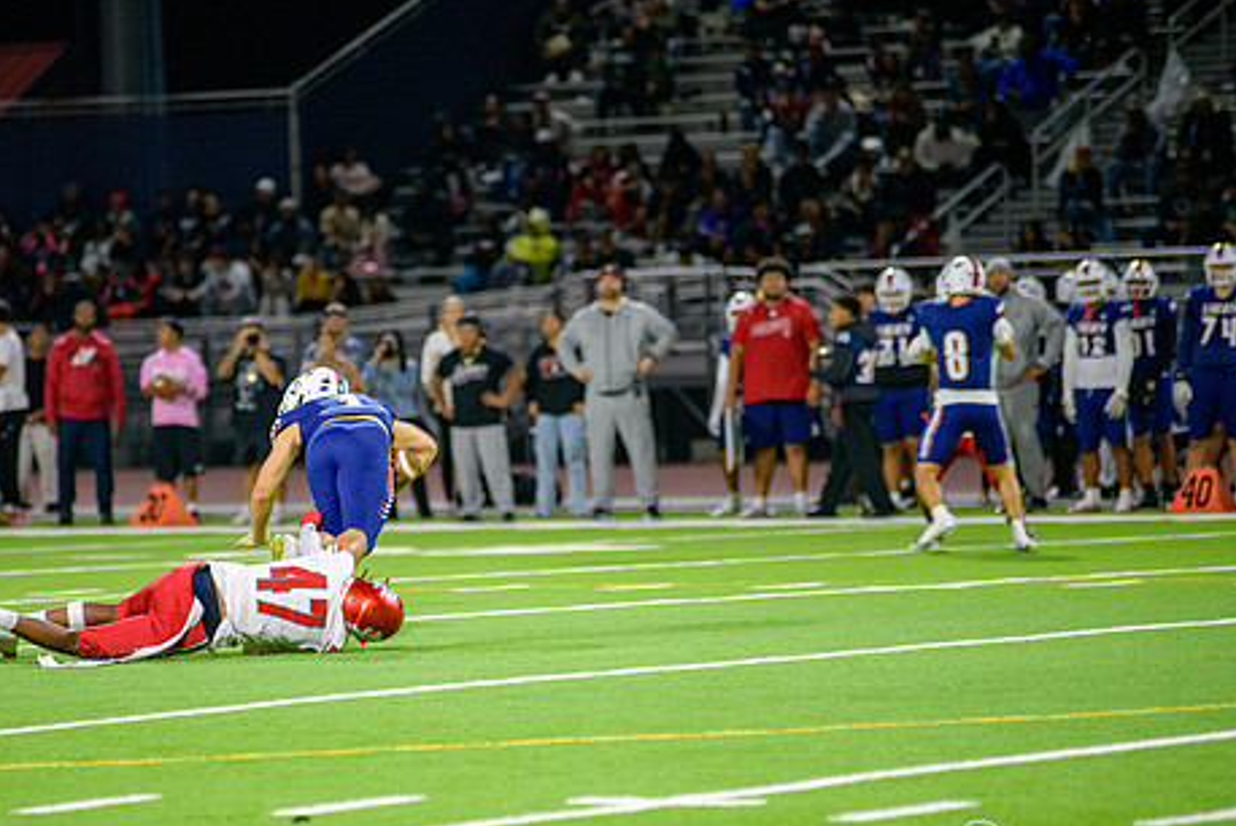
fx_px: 8691
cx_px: 470
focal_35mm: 253
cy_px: 495
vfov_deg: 5.4
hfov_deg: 8.1
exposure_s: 1/320
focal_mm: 200
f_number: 2.8
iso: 2000
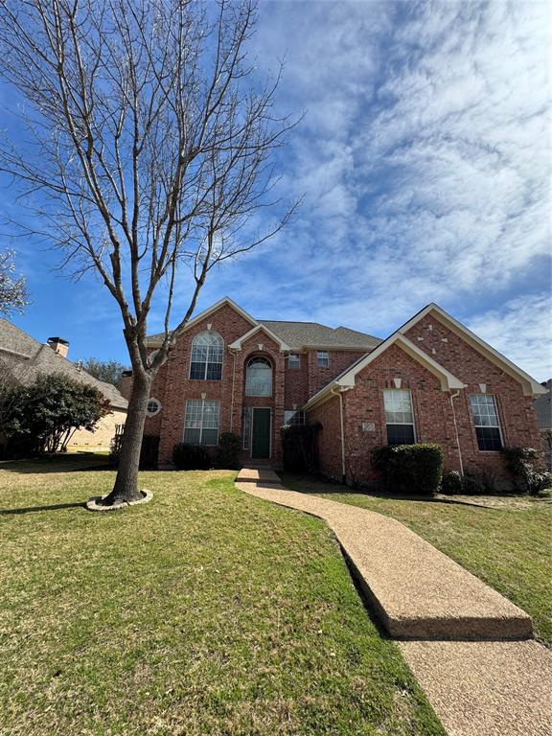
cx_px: 276
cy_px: 368
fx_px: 298
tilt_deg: +16.4
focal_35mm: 14
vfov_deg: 102.1
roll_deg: -1.5
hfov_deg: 85.7
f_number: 2.2
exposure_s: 1/1506
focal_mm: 2.22
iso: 50
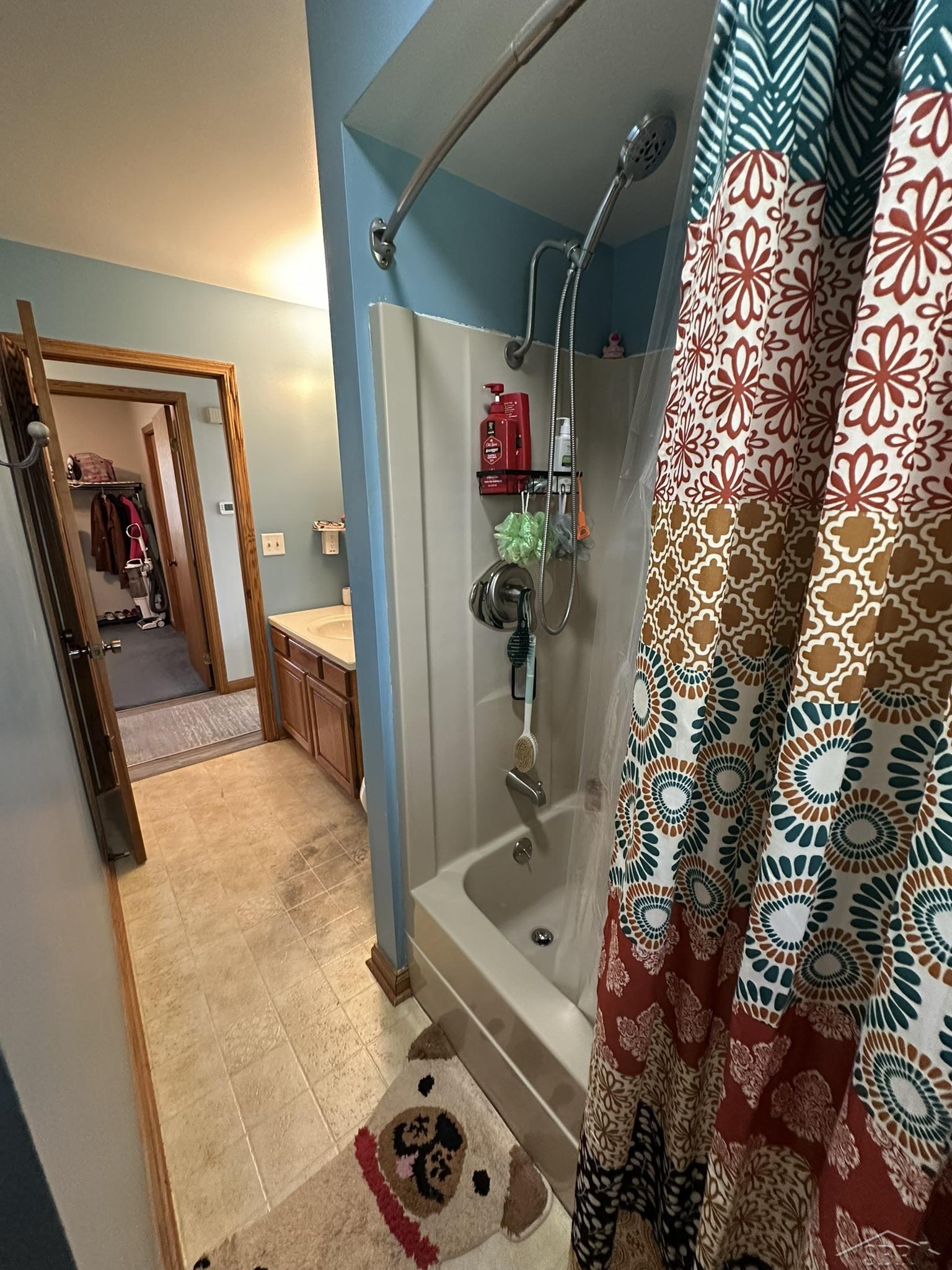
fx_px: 513
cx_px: 476
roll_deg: -0.9
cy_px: 635
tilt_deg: -15.5
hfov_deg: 85.7
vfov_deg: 102.1
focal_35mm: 14
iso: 500
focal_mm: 2.22
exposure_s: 1/60
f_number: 2.2
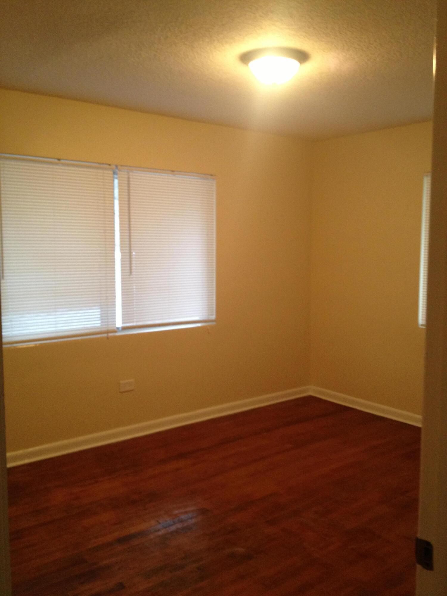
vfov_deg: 52.6
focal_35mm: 35
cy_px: 298
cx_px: 224
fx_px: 603
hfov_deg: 40.7
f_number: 2.4
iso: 160
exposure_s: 1/20
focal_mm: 4.28
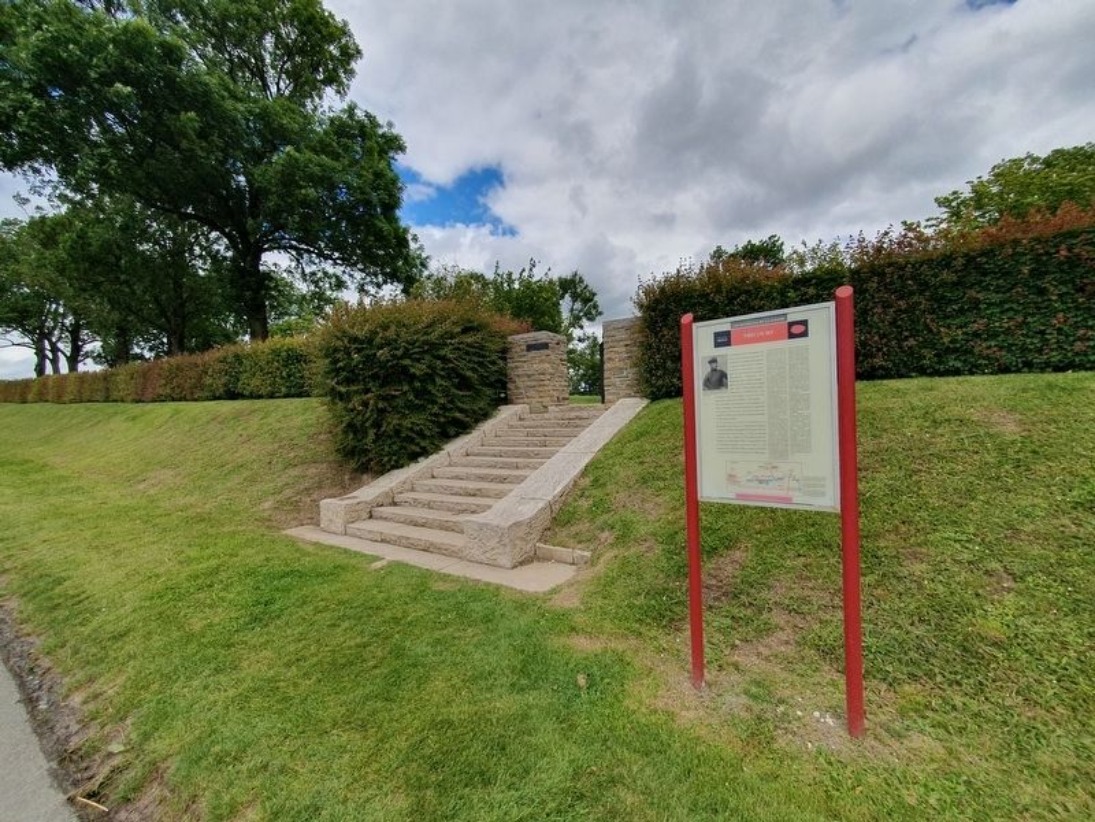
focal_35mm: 13
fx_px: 411
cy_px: 411
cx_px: 548
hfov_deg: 106.2
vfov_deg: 89.9
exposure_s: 1/1044
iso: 50
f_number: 2.2
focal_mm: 1.8
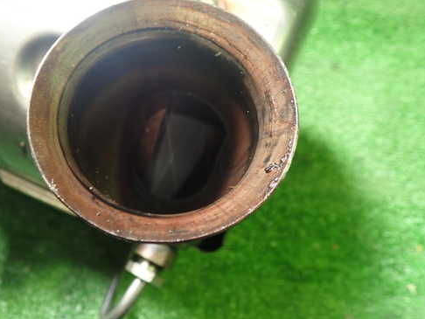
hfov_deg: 50.0
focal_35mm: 37
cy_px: 154
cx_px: 190
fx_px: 454
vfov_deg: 38.7
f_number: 2.3
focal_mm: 5.4
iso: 200
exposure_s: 1/40
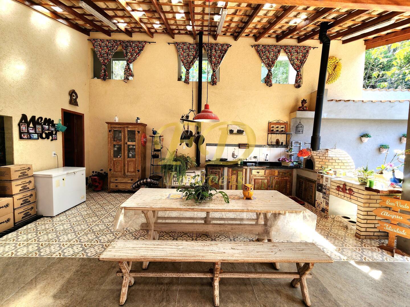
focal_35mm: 13
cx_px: 205
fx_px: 154
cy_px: 154
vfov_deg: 89.9
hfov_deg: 106.2
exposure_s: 1/120
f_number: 2.2
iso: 100
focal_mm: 2.2
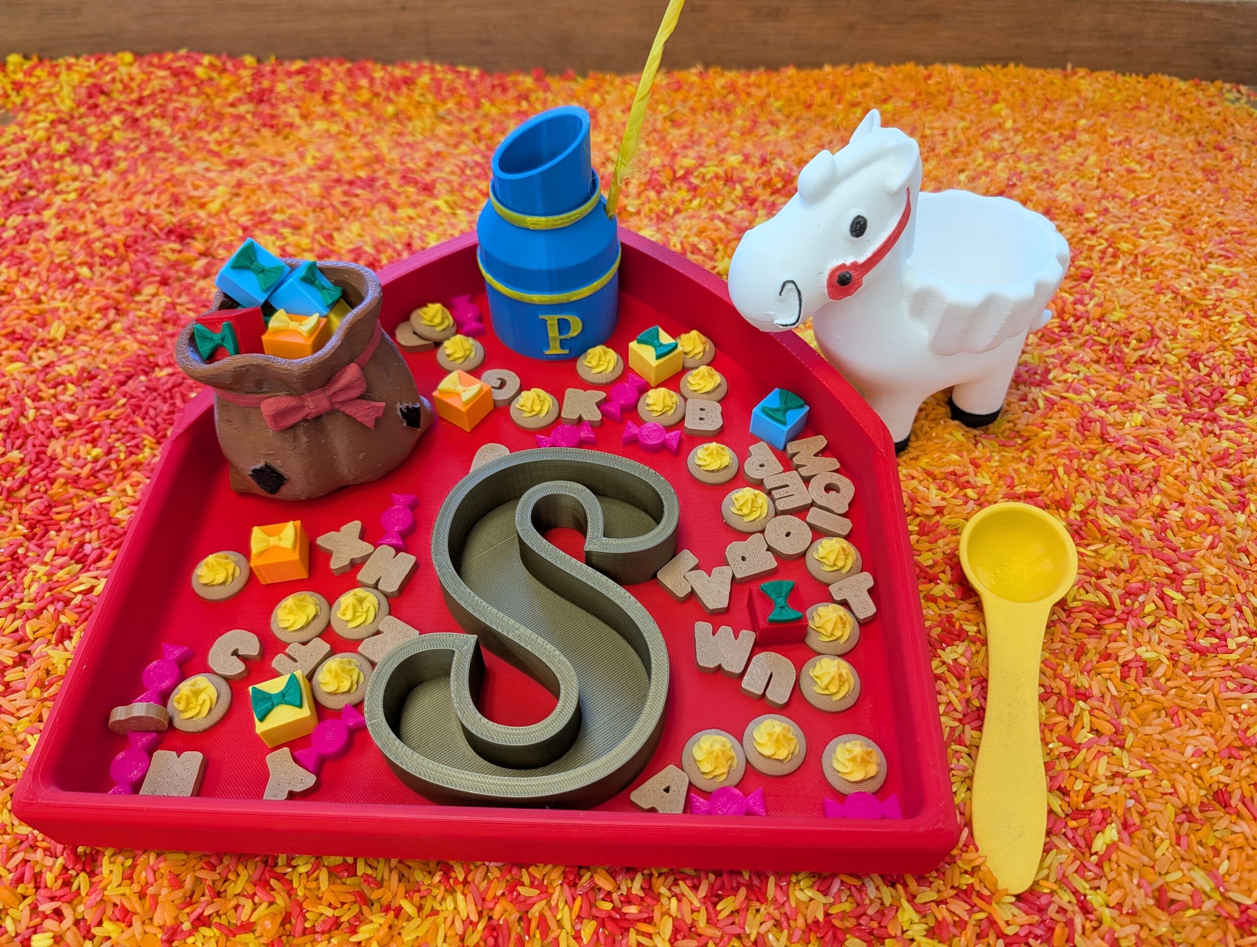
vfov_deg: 56.9
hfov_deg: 71.5
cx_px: 628
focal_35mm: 24
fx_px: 873
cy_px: 474
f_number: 1.68
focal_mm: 6.9
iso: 90
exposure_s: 1/113
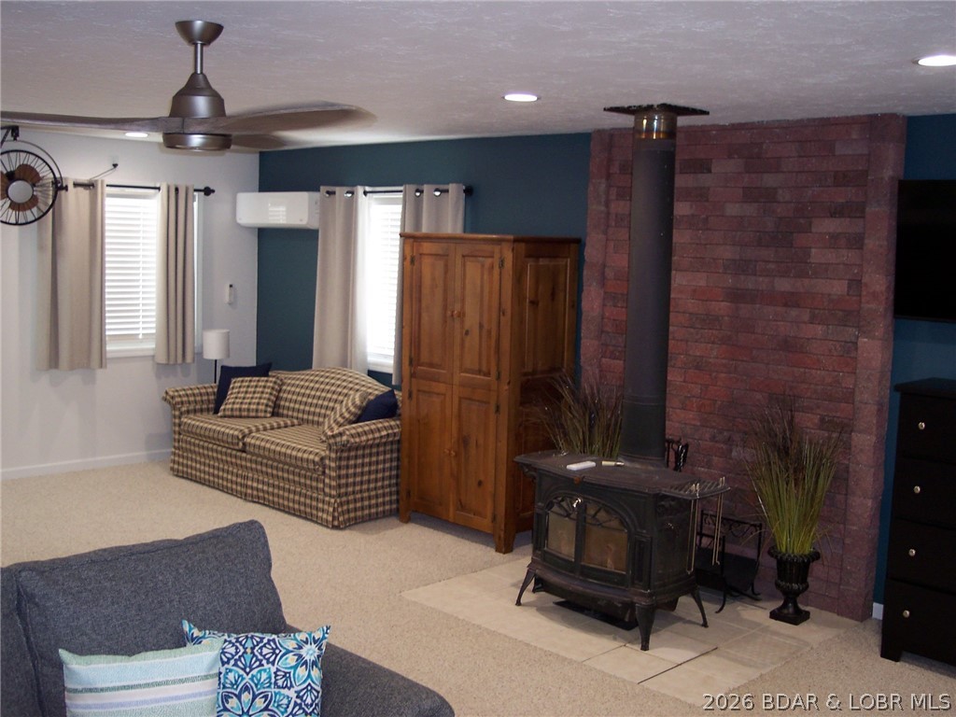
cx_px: 478
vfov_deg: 37.7
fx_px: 1049
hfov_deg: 49.0
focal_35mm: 38
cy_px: 358
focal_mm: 8
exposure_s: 1/30
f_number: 2.8
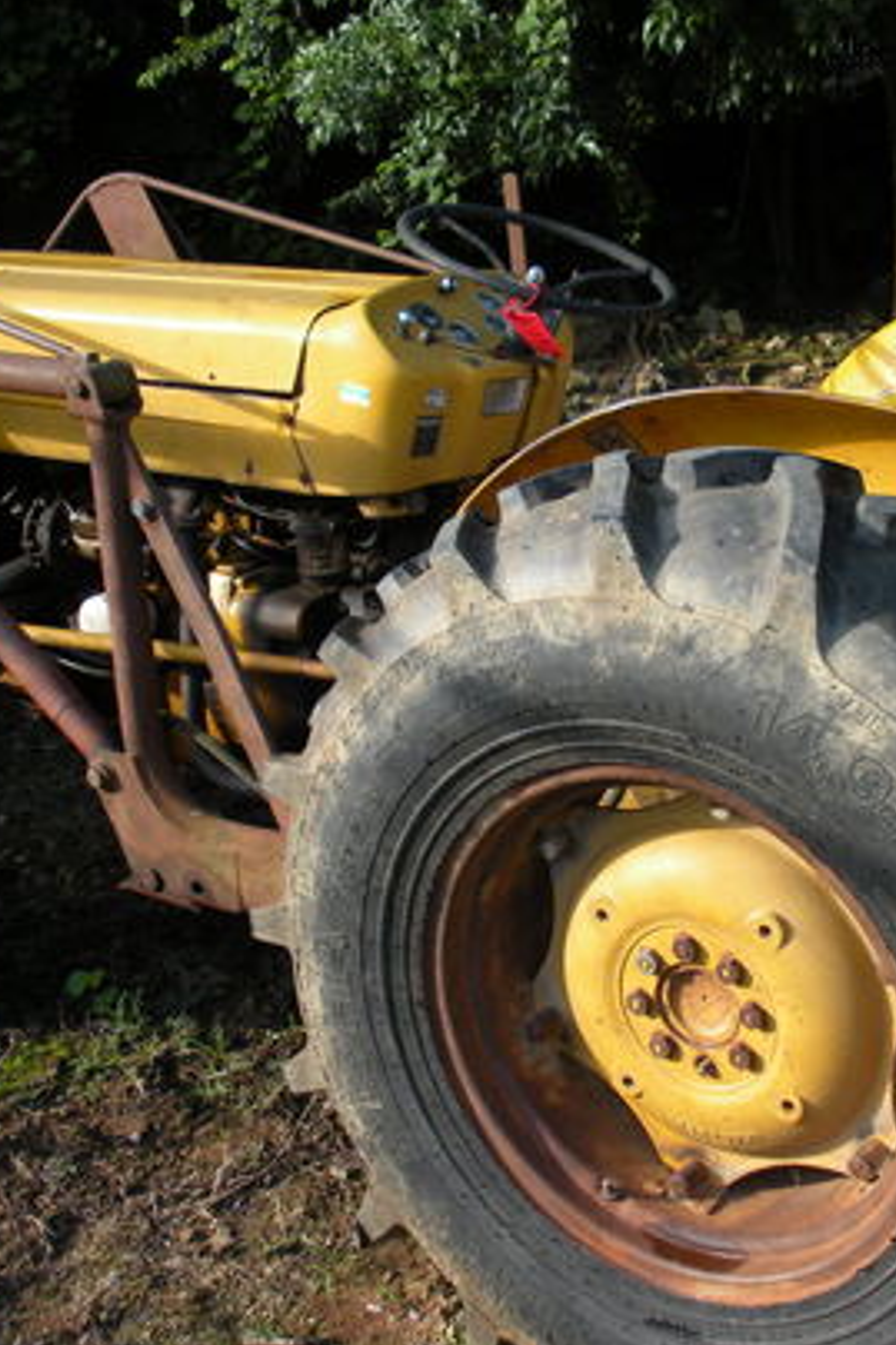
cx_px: 643
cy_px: 669
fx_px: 1831
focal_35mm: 49
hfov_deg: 27.2
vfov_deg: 40.4
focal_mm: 6.3
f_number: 3.5
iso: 64
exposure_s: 1/197
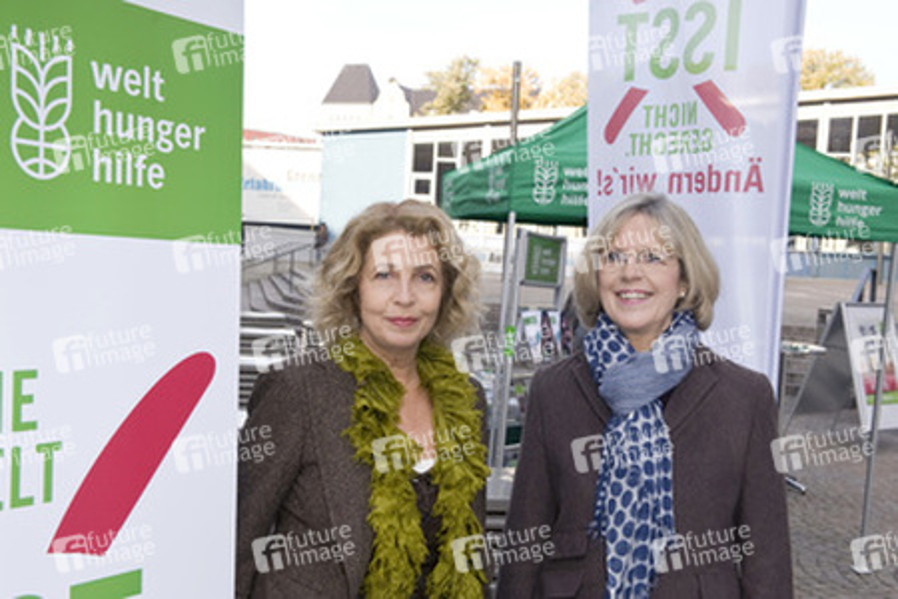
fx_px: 1122
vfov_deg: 29.9
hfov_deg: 43.6
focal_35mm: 45
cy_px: 300
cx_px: 449
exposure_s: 1/320
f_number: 7.1
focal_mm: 45
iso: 400
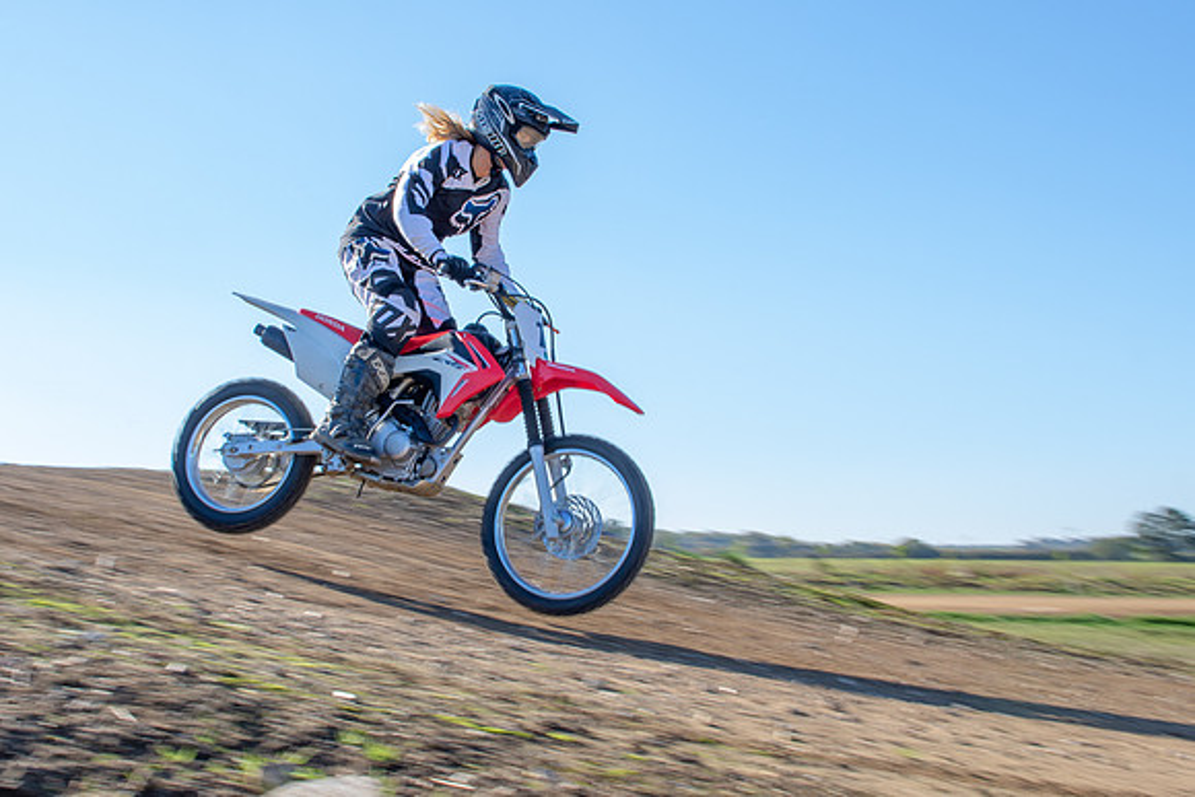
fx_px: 1979
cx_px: 493
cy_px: 340
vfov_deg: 22.8
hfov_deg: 33.5
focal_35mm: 60
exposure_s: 1/160
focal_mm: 32
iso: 200
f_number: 10
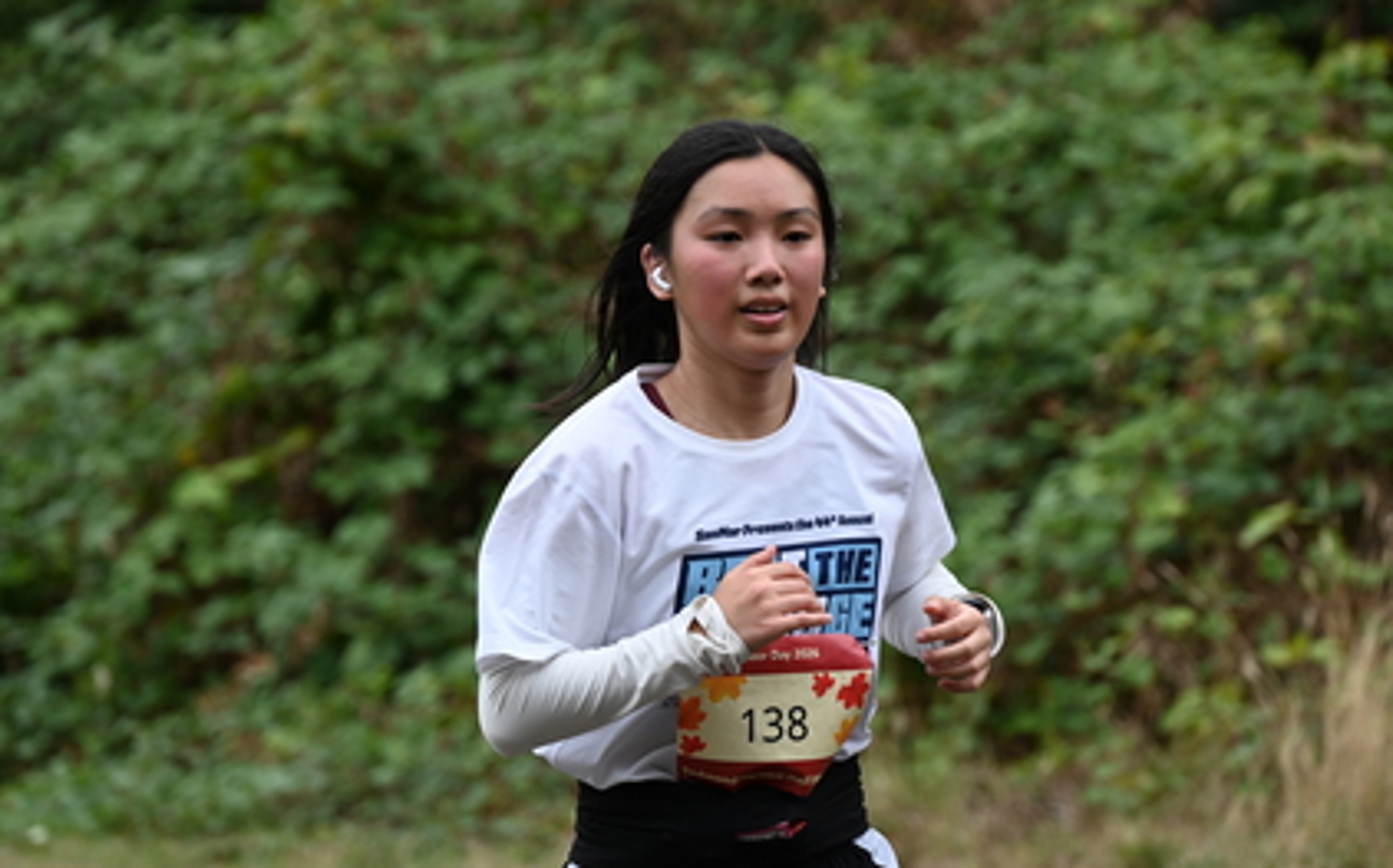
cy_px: 411
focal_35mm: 266
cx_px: 677
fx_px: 10090
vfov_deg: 4.9
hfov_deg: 7.9
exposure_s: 1/500
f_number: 6.3
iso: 400
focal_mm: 200
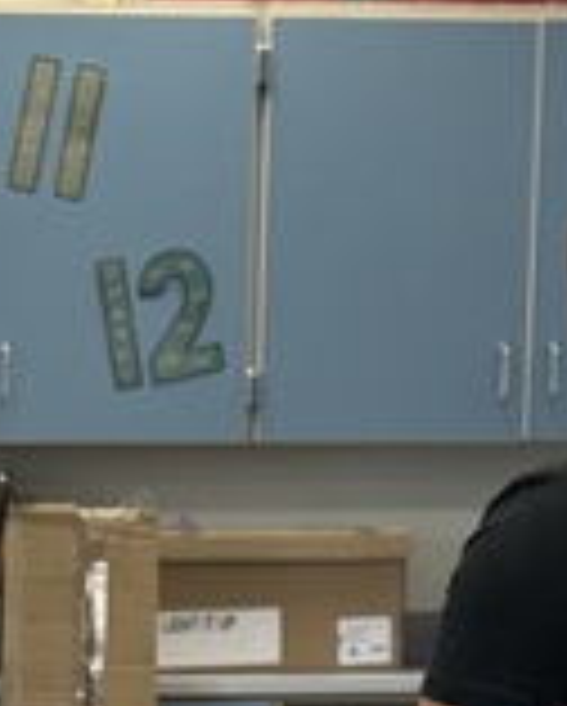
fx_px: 3454
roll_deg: -0.2
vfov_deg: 10.8
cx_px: -144
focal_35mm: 165
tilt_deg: -13.8
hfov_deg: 9.2
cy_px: 1349
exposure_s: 1/120
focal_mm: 5.7
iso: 80
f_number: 1.5
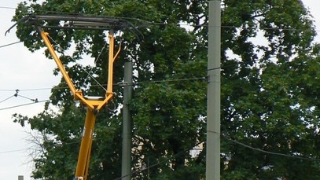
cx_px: 2
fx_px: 2945
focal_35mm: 347
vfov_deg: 3.5
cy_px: 246
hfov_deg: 6.2
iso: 125
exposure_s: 1/500
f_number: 3.3
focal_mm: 24.1
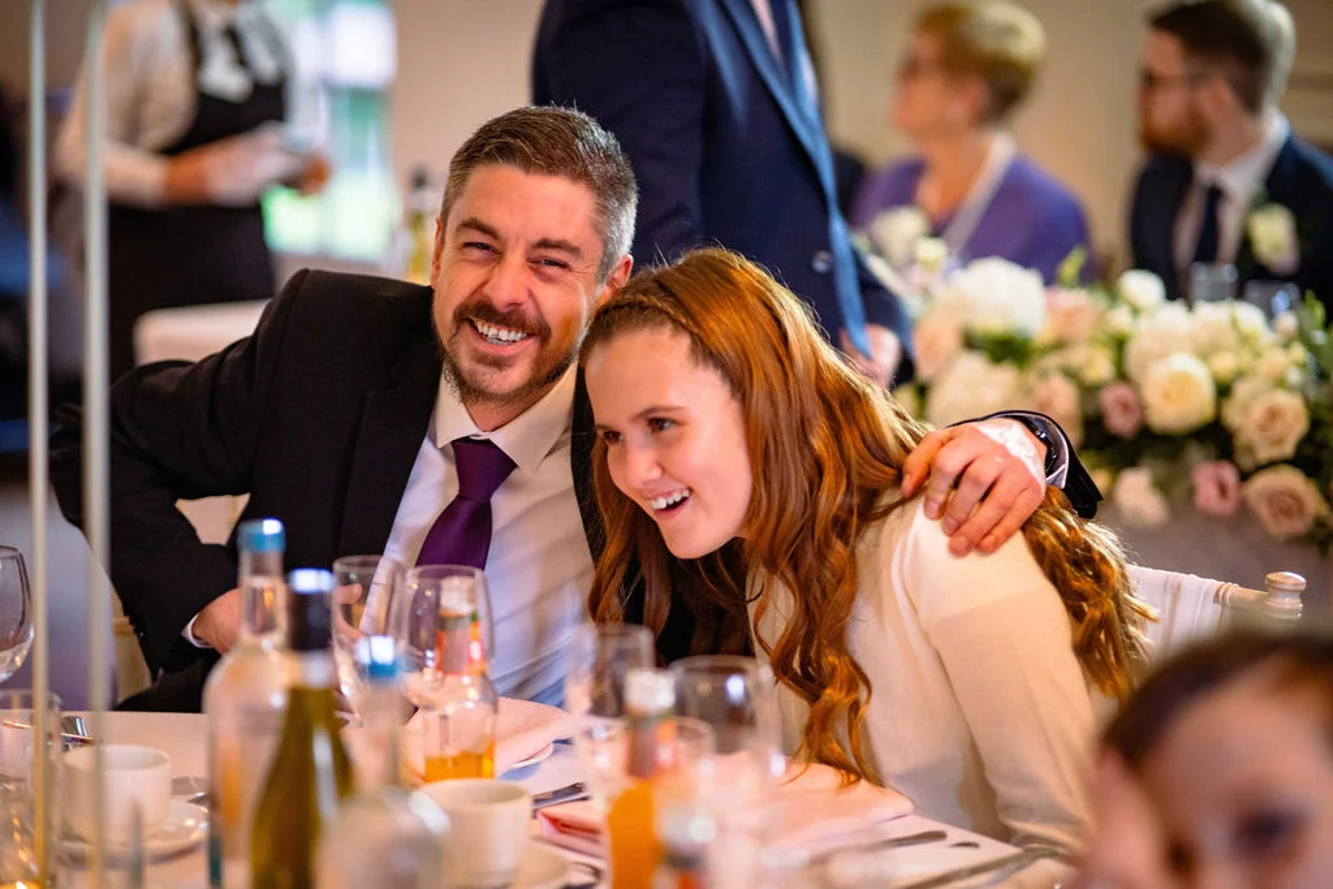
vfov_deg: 16.1
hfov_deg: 23.9
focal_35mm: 85
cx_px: 666
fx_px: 3148
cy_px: 444
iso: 4000
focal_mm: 85
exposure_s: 1/200
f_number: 1.8
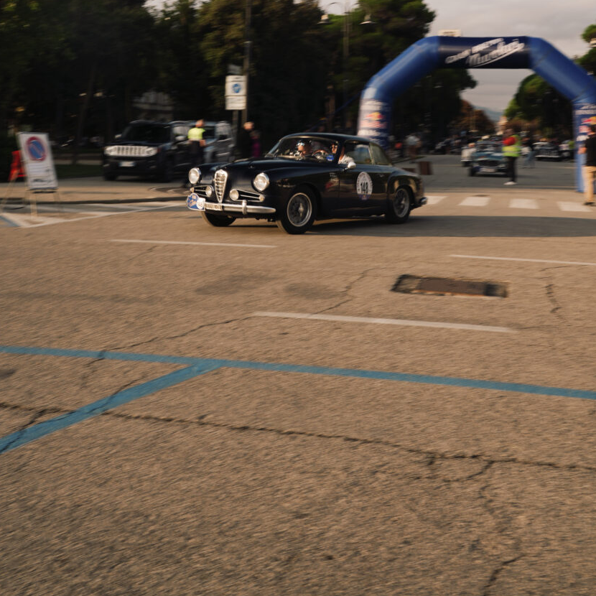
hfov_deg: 39.2
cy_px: 103
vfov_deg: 37.5
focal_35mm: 43
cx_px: 285
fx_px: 838
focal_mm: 30
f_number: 11
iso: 100
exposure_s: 1/50
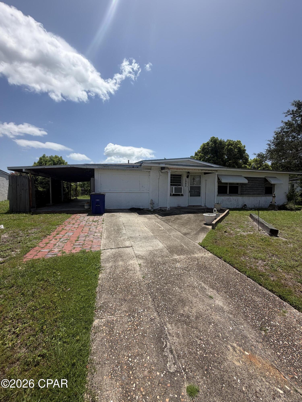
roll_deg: -1.8
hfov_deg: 85.7
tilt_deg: -2.6
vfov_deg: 102.1
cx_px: 151
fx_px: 163
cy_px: 201
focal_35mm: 14
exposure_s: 1/1167
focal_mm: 2.22
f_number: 2.2
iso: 20
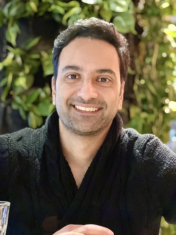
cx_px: 88
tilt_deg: +5.4
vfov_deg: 25.3
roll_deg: -0.5
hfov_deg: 19.1
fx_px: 522
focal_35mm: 77
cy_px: 118
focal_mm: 9
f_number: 2.8
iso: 1600
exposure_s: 1/14
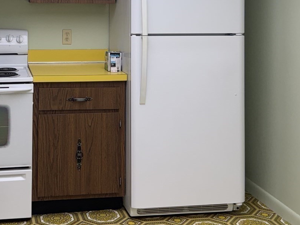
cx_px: 92
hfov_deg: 31.4
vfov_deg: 23.2
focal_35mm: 61
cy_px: 10
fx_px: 528
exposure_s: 1/137
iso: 100
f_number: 1.78
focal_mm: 6.76
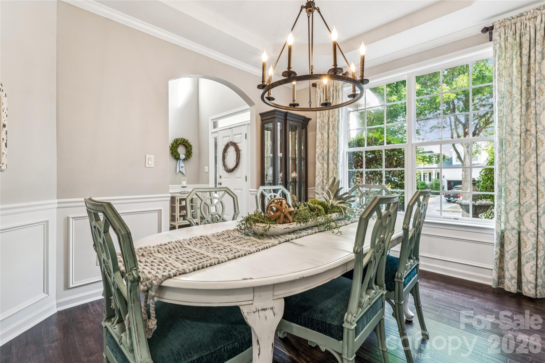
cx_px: 272
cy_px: 182
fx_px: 248
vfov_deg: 72.4
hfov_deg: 95.3
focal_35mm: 16
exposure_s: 1
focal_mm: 16.4
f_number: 13
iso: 100
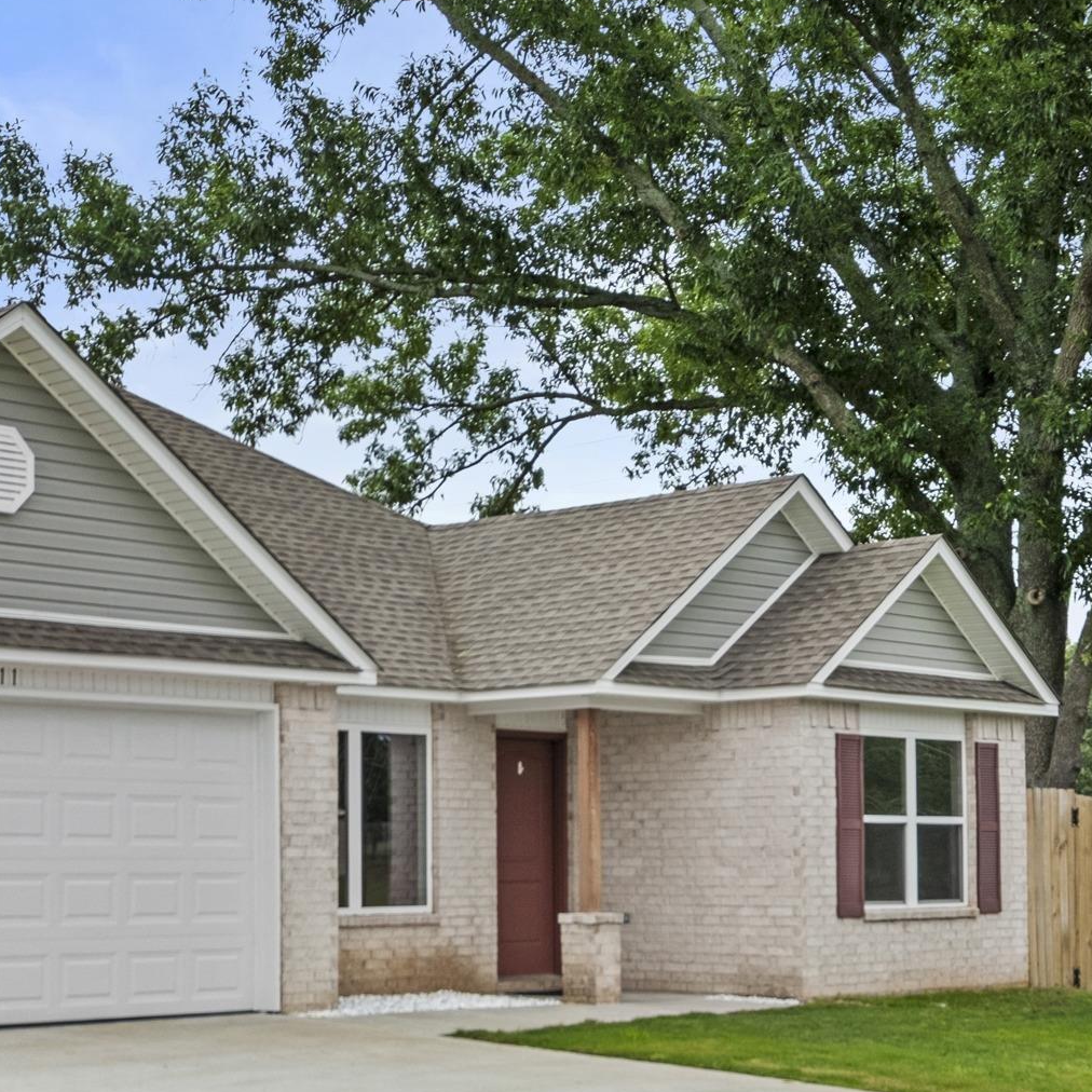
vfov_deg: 27.0
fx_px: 2248
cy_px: 797
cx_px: 153
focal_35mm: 63
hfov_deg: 26.6
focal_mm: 20
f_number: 7.1
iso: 200
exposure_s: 1/250
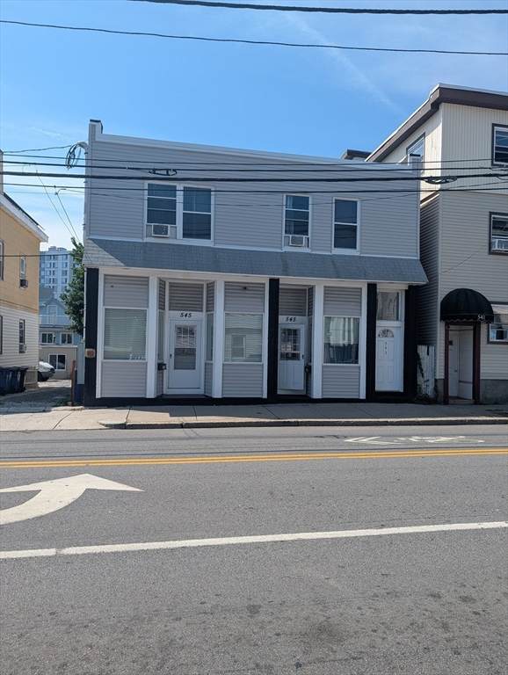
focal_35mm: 24
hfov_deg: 56.9
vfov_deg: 71.5
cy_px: 338
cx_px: 254
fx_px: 469
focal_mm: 6.9
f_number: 1.68
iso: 25
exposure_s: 1/1178
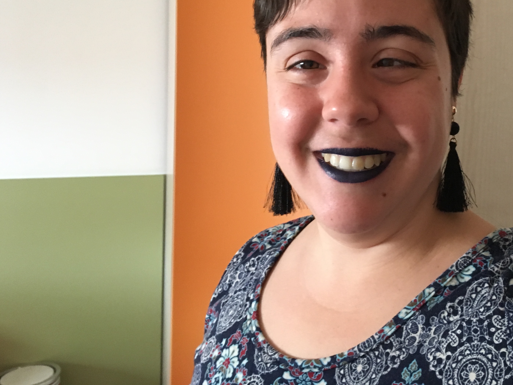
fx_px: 622
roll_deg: -0.7
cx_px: 359
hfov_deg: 43.9
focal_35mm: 42
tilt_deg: -2.0
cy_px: 107
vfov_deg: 33.8
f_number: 2.2
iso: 200
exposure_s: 1/20
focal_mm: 4.15
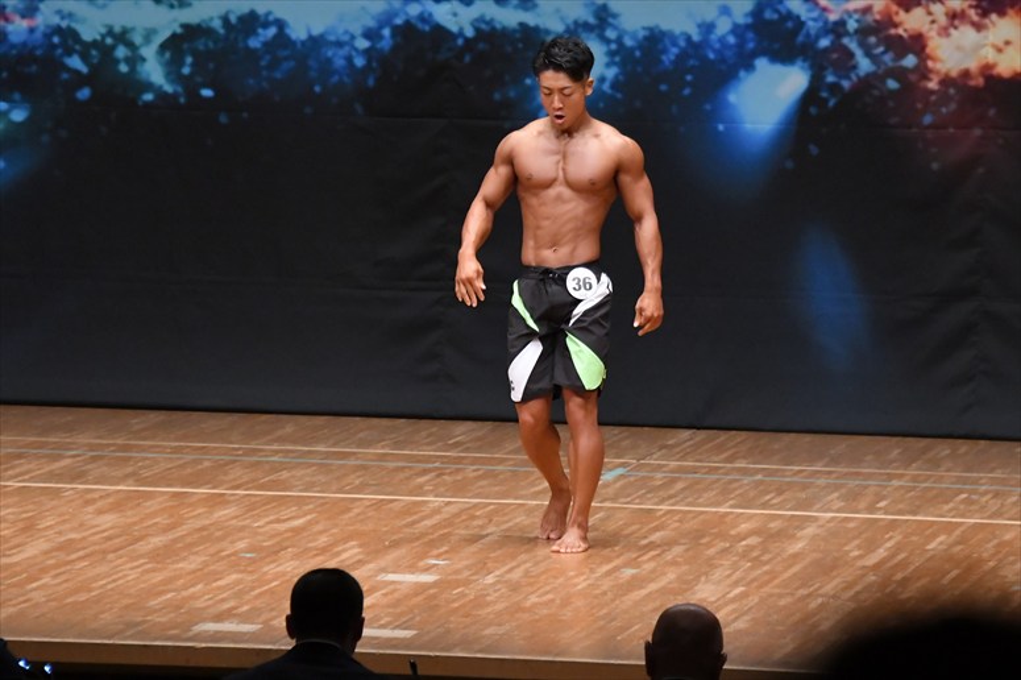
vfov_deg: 5.1
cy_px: 340
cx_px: 510
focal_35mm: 270
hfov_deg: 7.6
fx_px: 7654
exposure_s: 1/400
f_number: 5.6
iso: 6400
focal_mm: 180
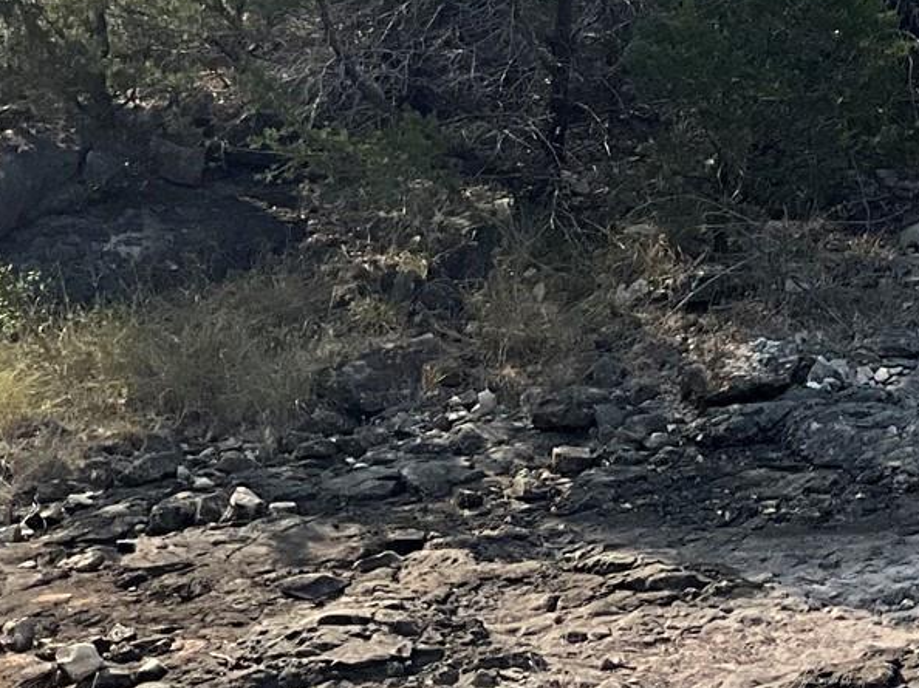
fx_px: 2654
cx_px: 1351
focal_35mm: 100
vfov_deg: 14.2
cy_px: -218
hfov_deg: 17.7
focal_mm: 3
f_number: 1.8
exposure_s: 1/2320
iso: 25
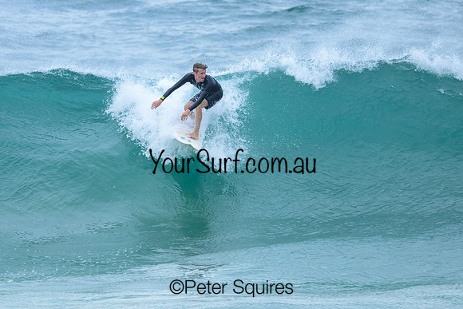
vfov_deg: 1.3
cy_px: 142
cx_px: 187
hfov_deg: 2.0
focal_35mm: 1045
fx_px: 13443
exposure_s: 1/2500
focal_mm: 800
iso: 1400
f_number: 6.3
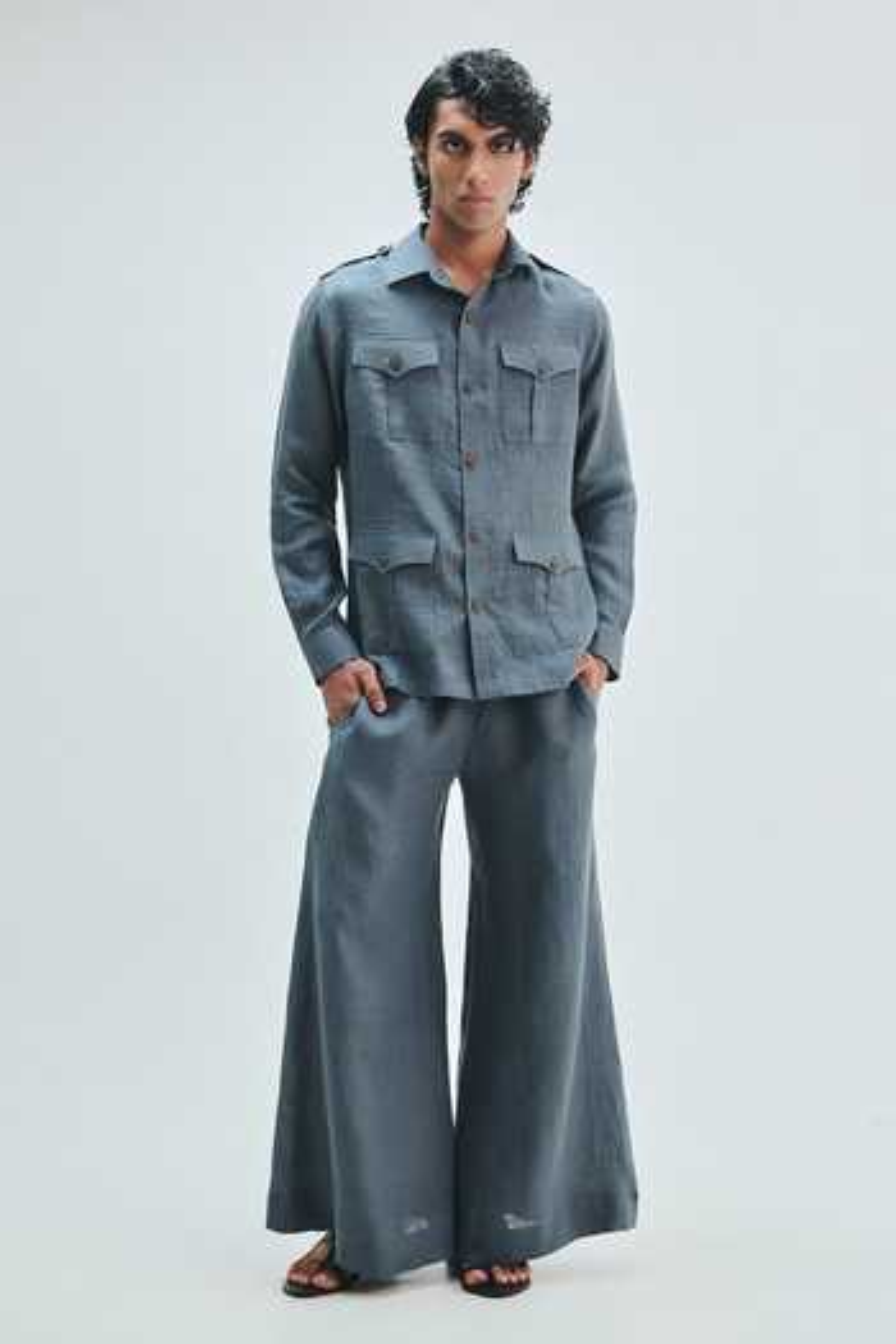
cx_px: 448
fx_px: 2314
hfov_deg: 21.9
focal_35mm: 62
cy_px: 672
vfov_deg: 32.4
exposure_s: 1/125
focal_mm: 62
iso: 400
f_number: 8
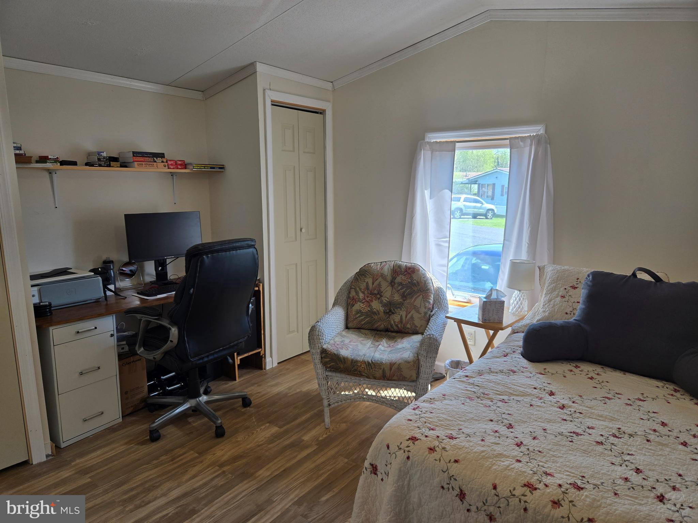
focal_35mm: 23
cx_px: 349
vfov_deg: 58.9
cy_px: 262
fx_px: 464
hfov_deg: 73.9
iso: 25
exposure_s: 1/120
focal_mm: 5.4
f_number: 1.8
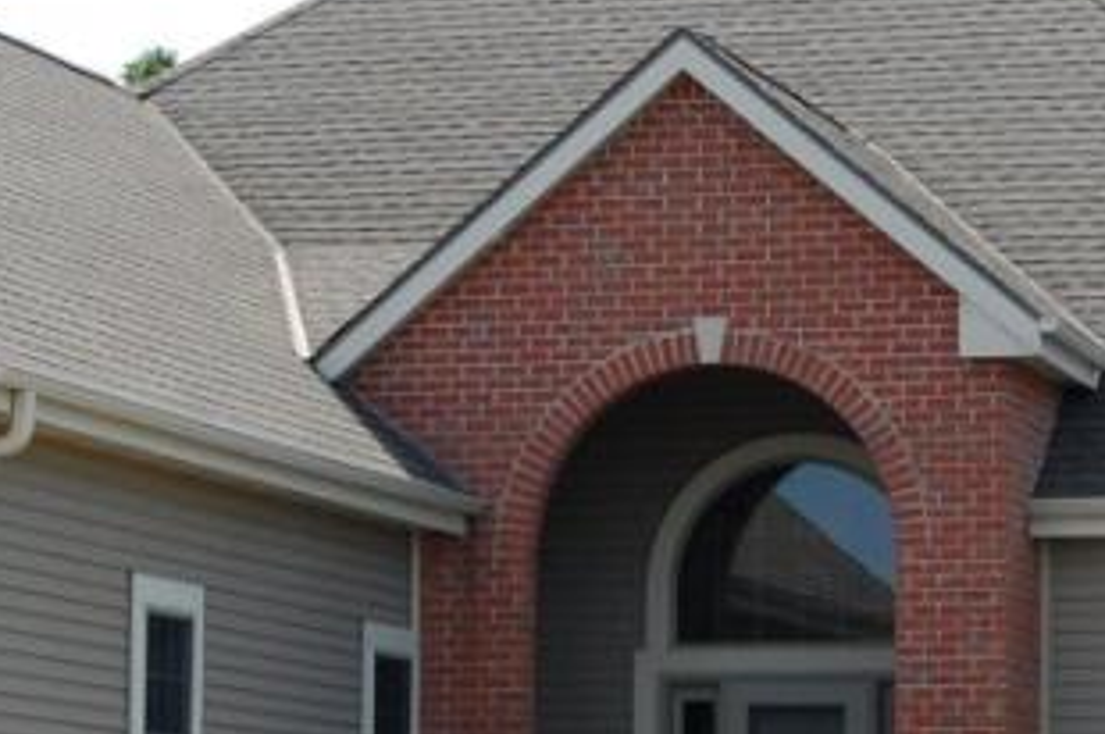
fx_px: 5488
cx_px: 554
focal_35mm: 179
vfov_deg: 7.7
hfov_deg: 11.5
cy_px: 346
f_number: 10
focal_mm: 32
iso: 400
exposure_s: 1/400
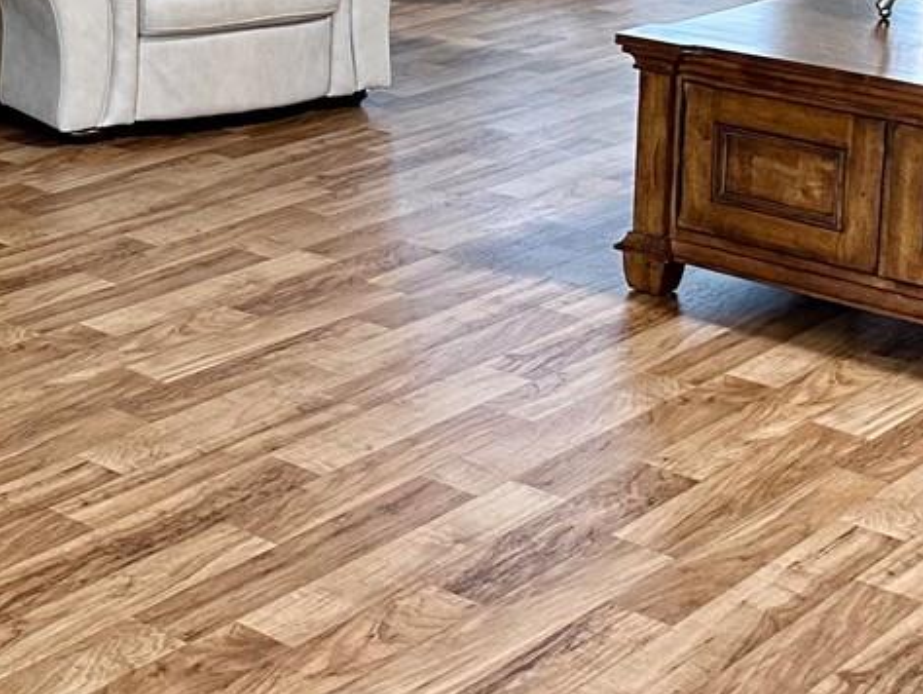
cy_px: -189
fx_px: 2161
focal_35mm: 81
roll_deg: -0.3
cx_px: -68
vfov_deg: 17.2
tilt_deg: -6.4
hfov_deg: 22.8
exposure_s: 1/60
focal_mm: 6.86
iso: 320
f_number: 1.78
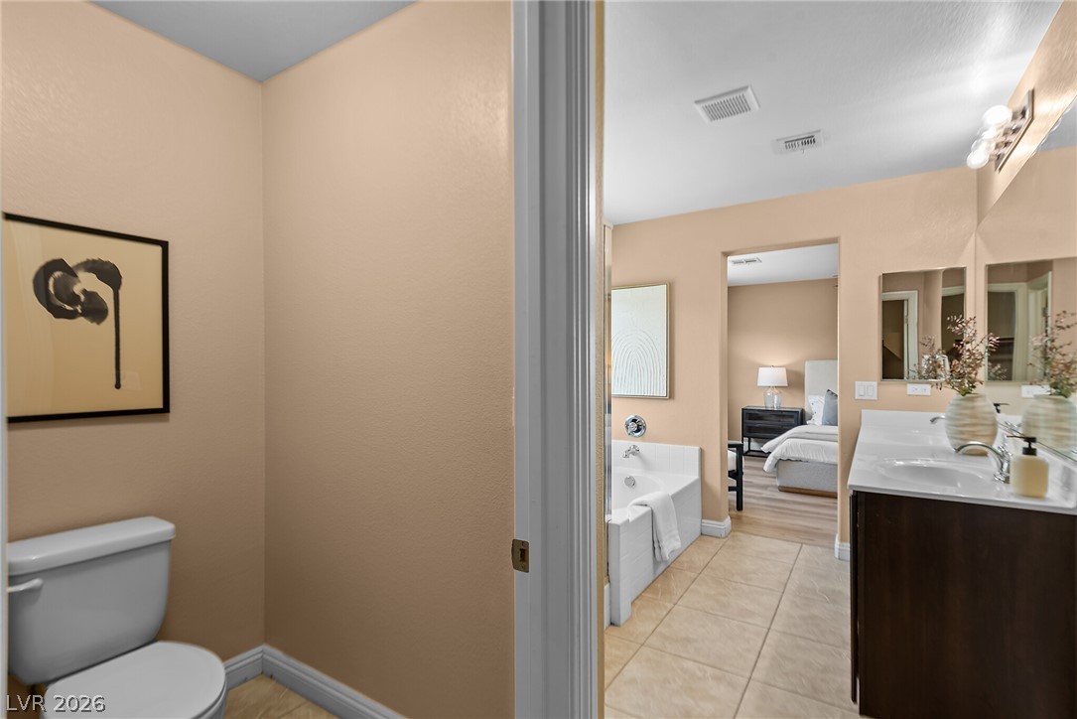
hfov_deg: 96.7
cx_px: 538
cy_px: 360
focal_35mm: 16
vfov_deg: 73.8
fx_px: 479
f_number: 8
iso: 100
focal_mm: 16
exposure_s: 1/2
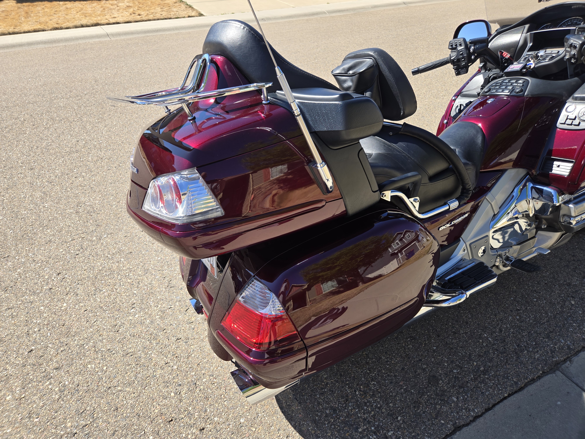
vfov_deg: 58.9
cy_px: 220
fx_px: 389
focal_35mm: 23
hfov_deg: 73.9
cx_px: 292
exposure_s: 1/758
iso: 25
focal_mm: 5.4
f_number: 1.8
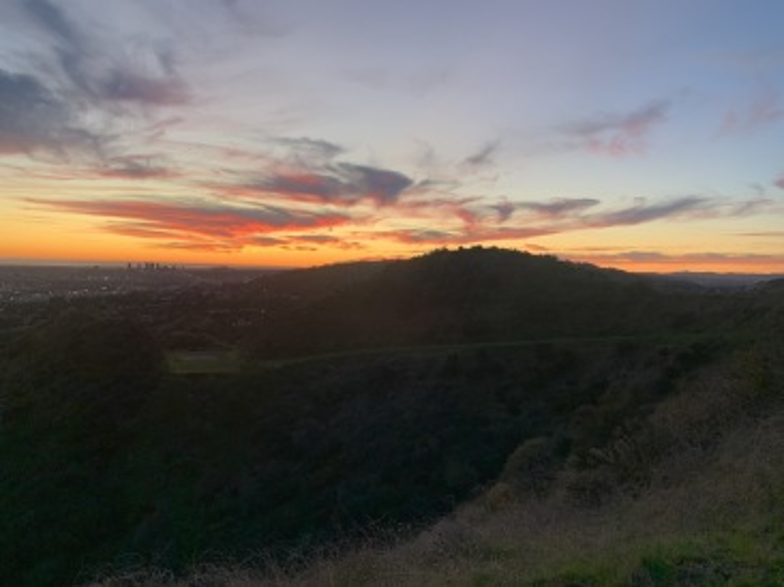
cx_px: 392
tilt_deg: -1.9
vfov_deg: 53.0
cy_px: 294
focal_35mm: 26
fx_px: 588
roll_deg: -1.8
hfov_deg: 67.3
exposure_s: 1/97
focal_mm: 4.25
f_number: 1.8
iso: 100
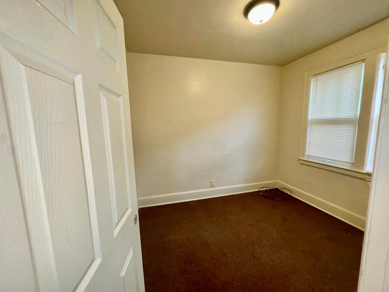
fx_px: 157
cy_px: 146
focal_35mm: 14
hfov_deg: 102.1
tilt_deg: -7.2
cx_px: 194
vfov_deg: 85.7
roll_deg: +0.4
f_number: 2.2
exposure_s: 1/120
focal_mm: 2.22
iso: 160
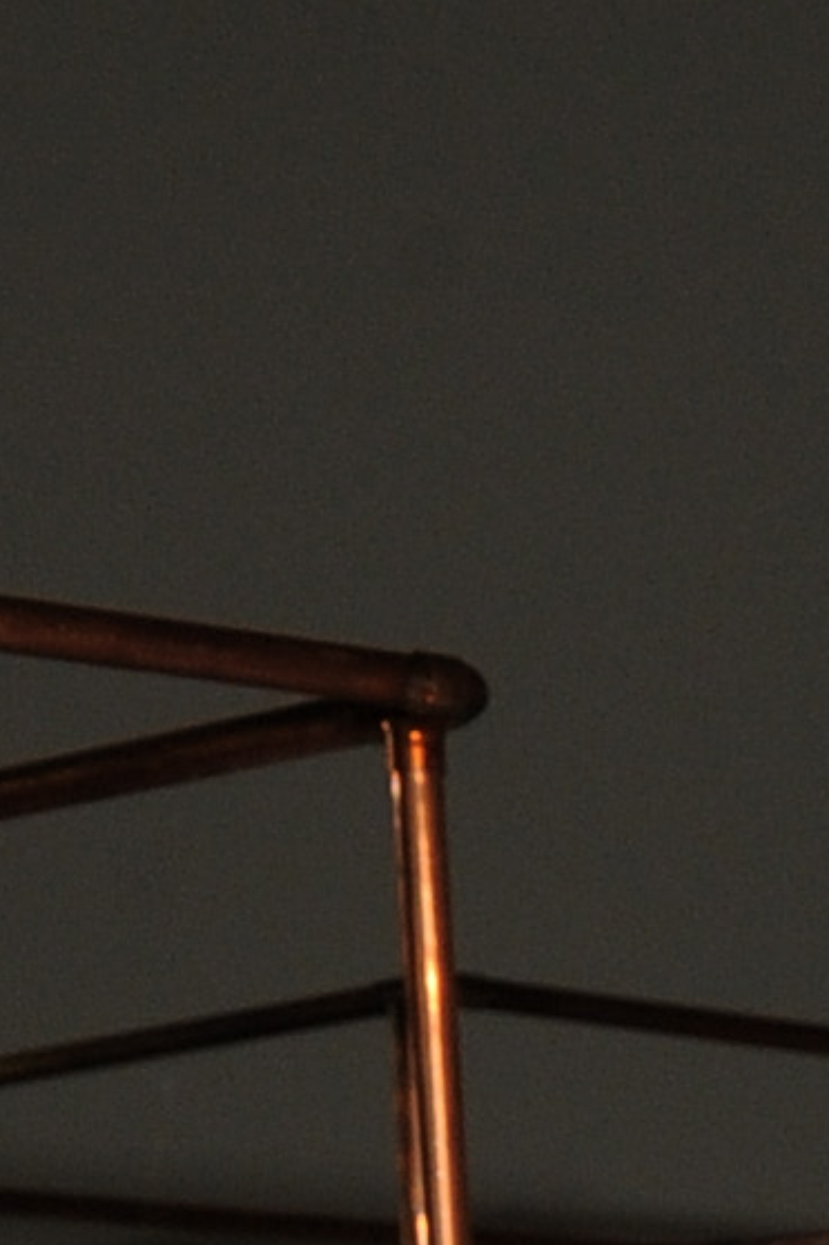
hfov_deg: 5.6
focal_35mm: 236
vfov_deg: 7.5
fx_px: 8161
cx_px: 2142
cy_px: 3973
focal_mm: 31
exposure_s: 1/200
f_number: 8
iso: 800
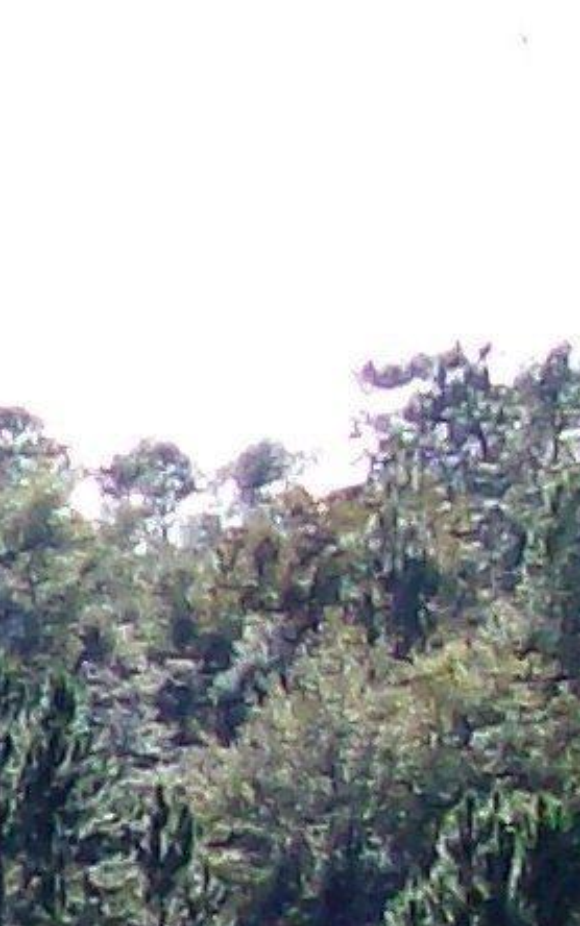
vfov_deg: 9.1
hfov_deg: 5.3
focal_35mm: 221
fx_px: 5582
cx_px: -1625
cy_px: 1577
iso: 80
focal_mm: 6
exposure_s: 1/638
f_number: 2.7
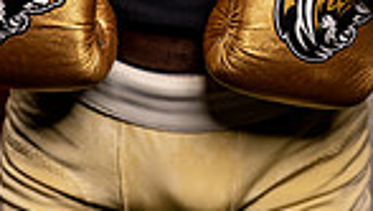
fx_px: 1366
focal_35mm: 138
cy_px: -320
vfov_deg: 8.0
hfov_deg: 15.5
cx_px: 183
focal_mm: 43
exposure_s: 1/320
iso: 100
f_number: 5.6
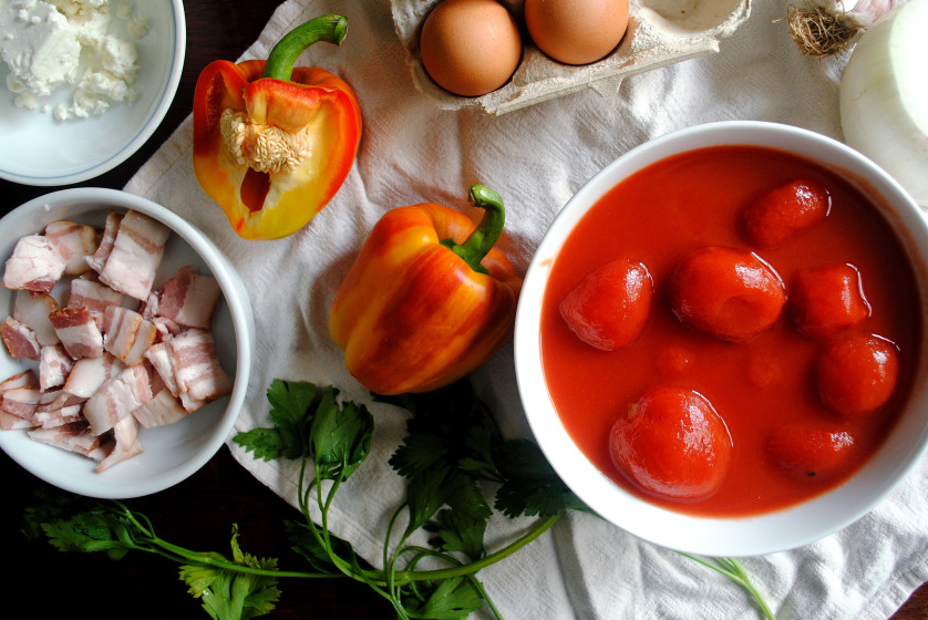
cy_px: 255
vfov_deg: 39.9
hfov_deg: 57.0
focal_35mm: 33
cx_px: 520
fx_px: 851
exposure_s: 1/40
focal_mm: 18
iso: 400
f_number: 3.5
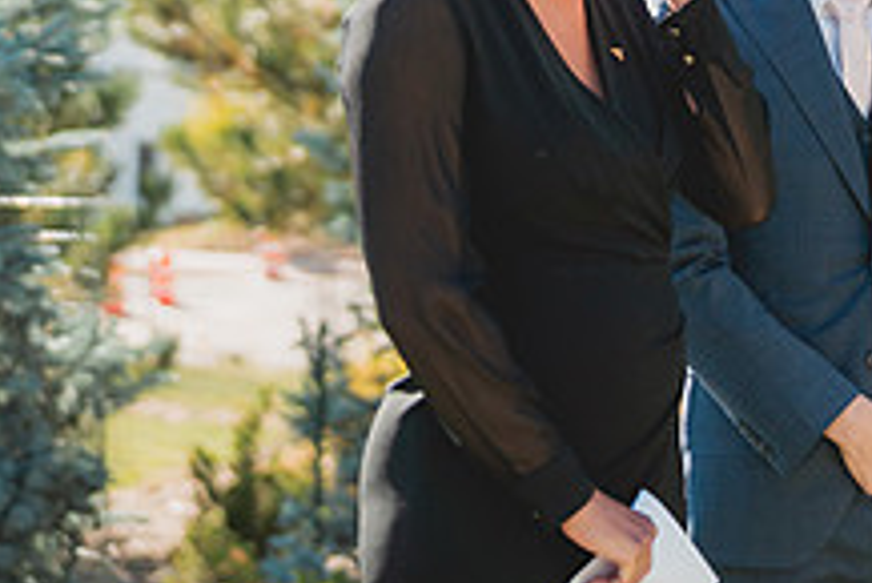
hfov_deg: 14.6
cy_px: 34
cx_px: 993
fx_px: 3321
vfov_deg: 10.0
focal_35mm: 137
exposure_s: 1/4000
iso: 200
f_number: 1.8
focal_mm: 50
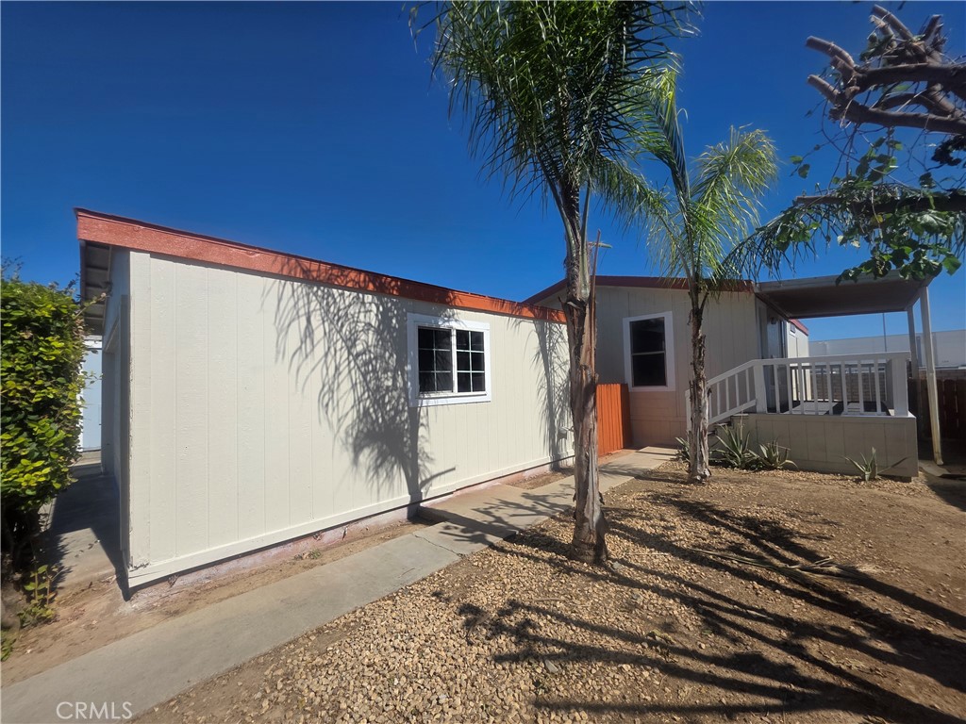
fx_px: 363
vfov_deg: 89.9
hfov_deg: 106.2
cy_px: 362
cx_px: 483
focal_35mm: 13
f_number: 1.9
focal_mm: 2.2
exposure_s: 1/3483
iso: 40
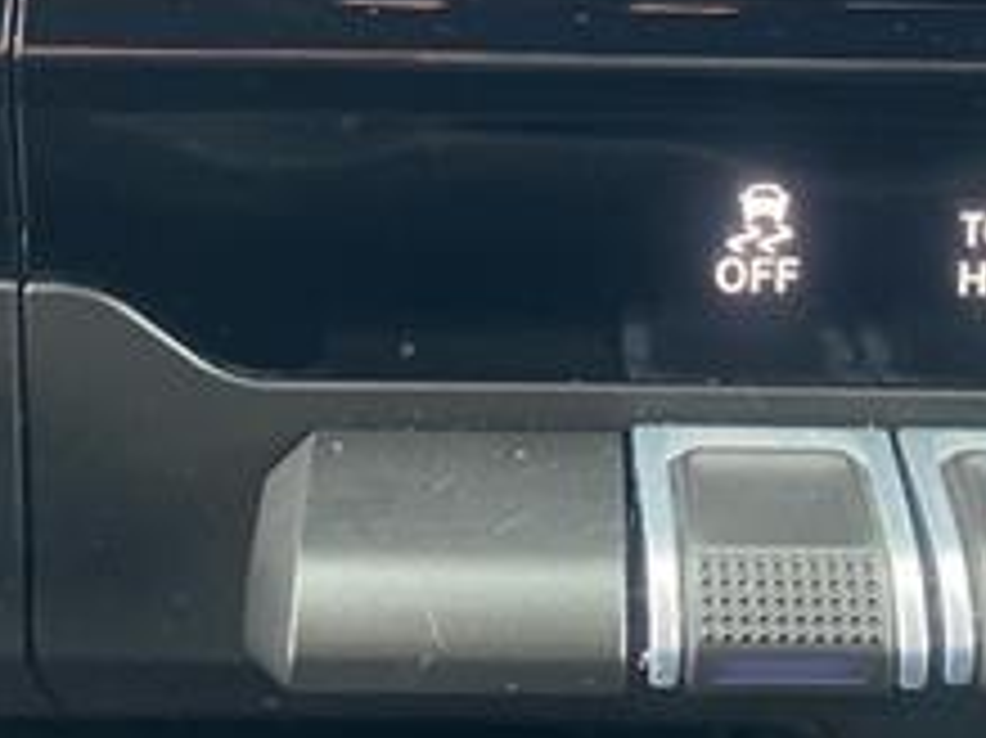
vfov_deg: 18.6
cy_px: -72
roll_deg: -2.7
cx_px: 630
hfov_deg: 25.6
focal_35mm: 76
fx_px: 2164
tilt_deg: -20.7
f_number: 1.8
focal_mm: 4.25
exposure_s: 1/60
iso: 400
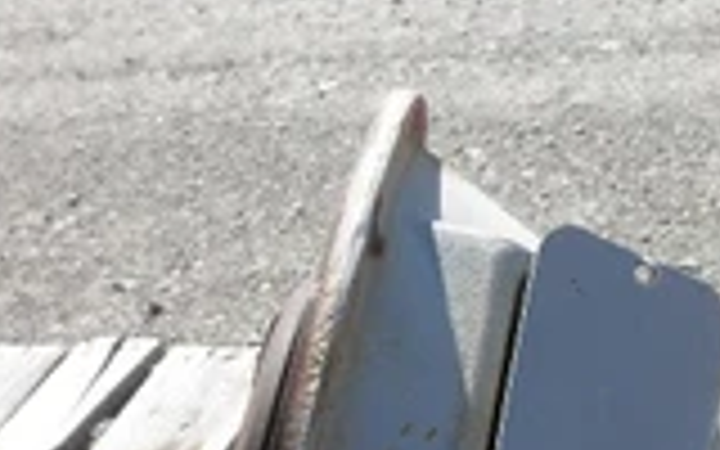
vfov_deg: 16.5
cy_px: 612
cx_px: 544
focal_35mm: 74
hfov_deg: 27.4
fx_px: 1452
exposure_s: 1/80
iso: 64
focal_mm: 5
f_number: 8.5
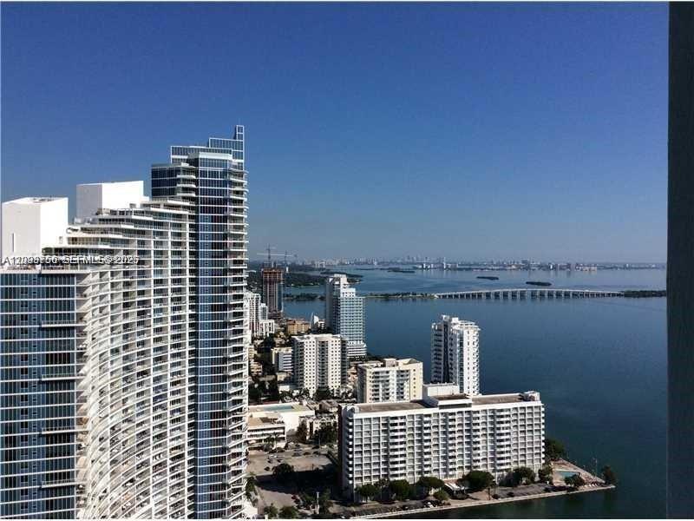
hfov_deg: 56.8
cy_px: 260
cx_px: 347
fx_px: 642
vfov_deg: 44.2
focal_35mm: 32
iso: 32
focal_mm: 3.3
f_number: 2.4
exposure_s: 1/3367
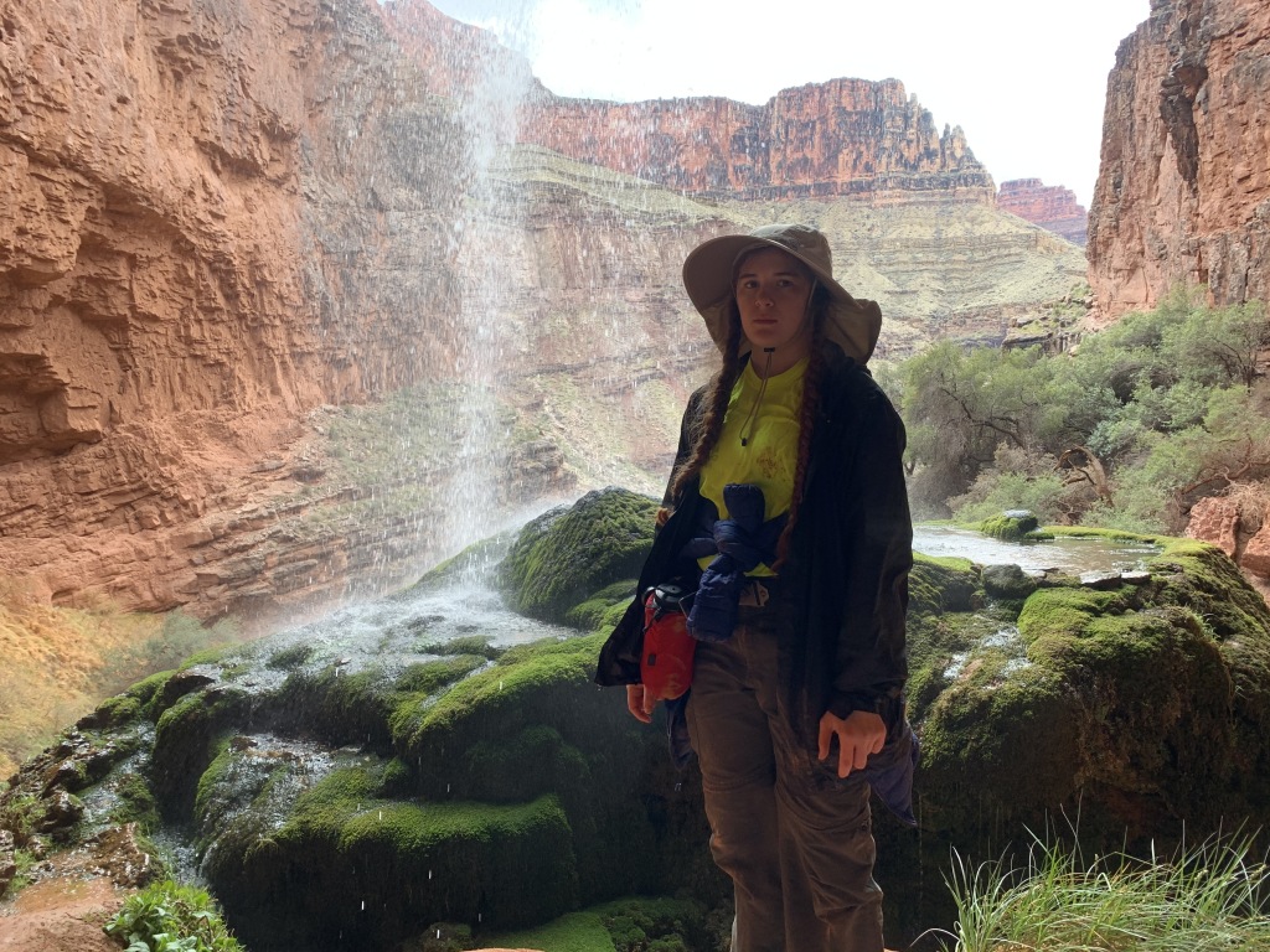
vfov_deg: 53.1
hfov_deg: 67.3
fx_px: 954
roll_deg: +0.2
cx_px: 635
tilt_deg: +0.1
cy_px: 476
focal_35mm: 26
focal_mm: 4.25
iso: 40
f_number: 1.8
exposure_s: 1/121
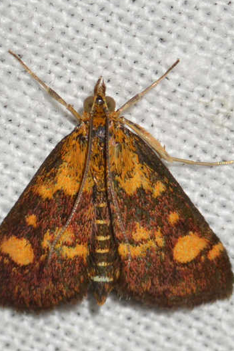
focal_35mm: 182
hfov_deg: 7.5
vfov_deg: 11.3
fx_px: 1776
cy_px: 203
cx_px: 101
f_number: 20
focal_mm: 100
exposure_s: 1/200
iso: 100
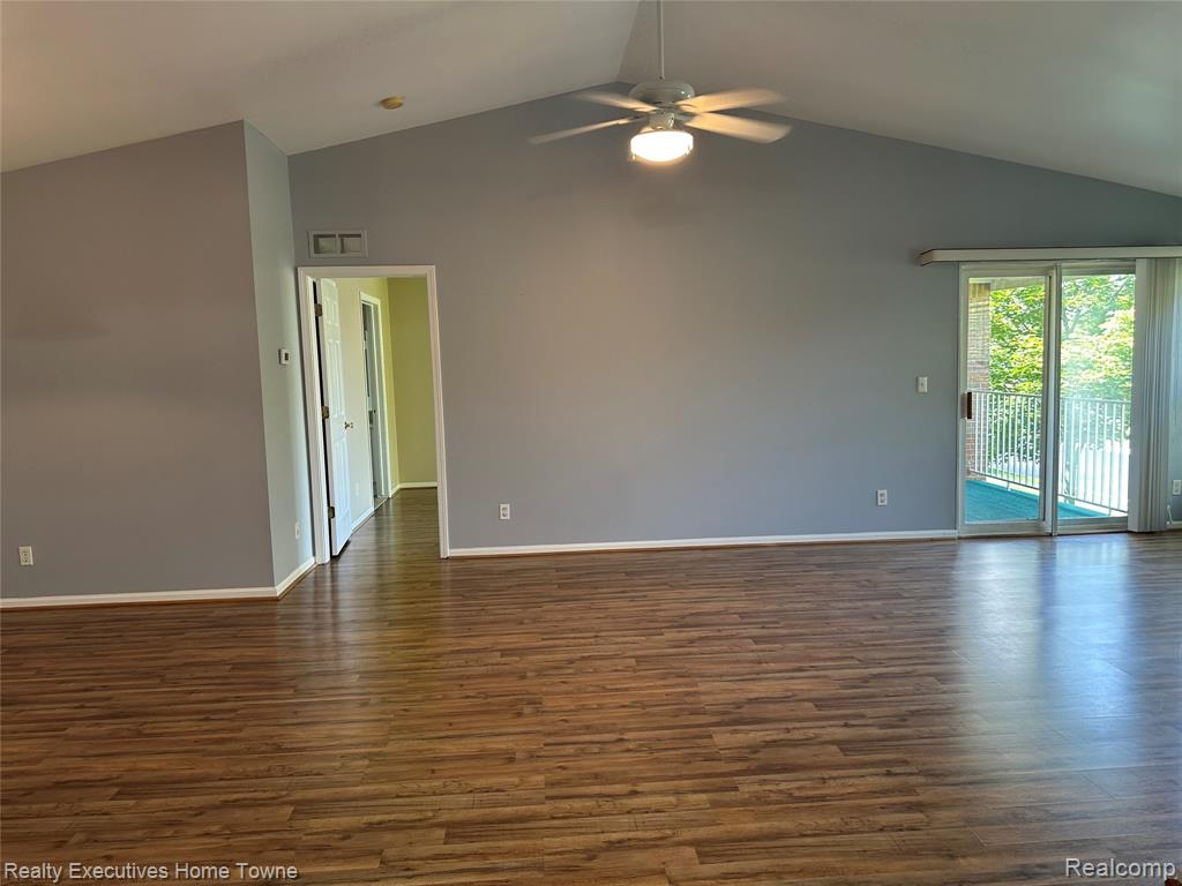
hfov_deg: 71.6
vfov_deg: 56.8
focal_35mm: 24
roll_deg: +1.3
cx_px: 591
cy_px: 443
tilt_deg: -5.8
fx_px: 820
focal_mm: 6.86
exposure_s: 1/60
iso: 125
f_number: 1.78
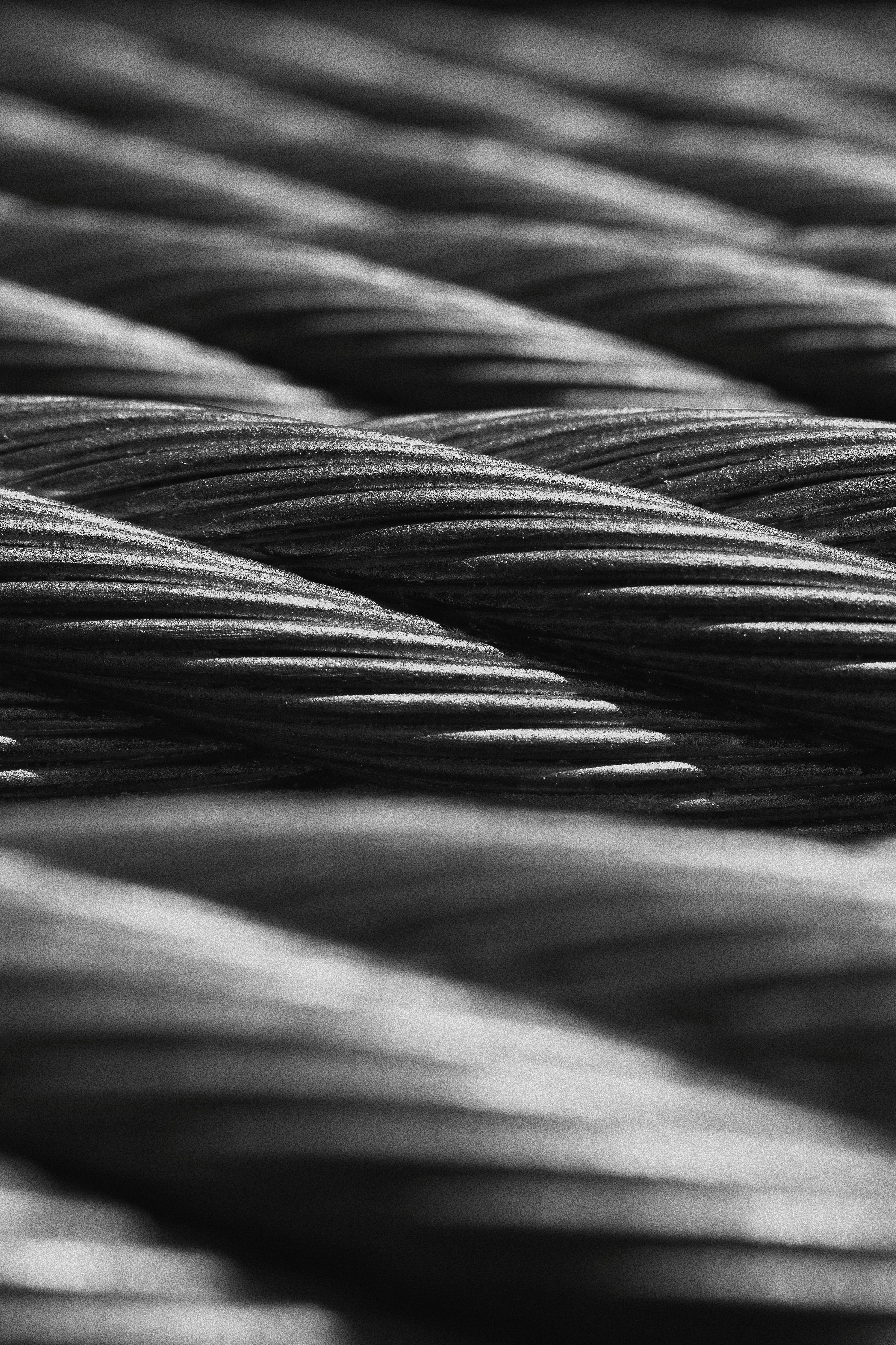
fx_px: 2912
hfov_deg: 17.5
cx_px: 448
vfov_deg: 26.0
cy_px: 672
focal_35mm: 78
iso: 200
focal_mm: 52
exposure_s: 1/640
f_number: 13
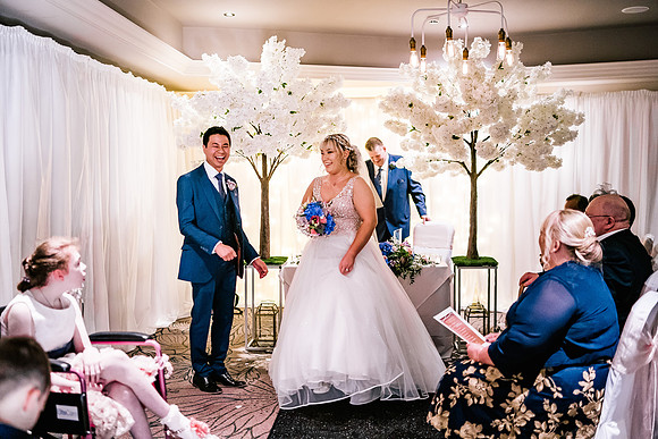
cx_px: 329
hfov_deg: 54.4
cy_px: 220
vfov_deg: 37.9
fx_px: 640
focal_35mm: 35
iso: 2500
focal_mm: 35
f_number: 1.4
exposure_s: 1/250
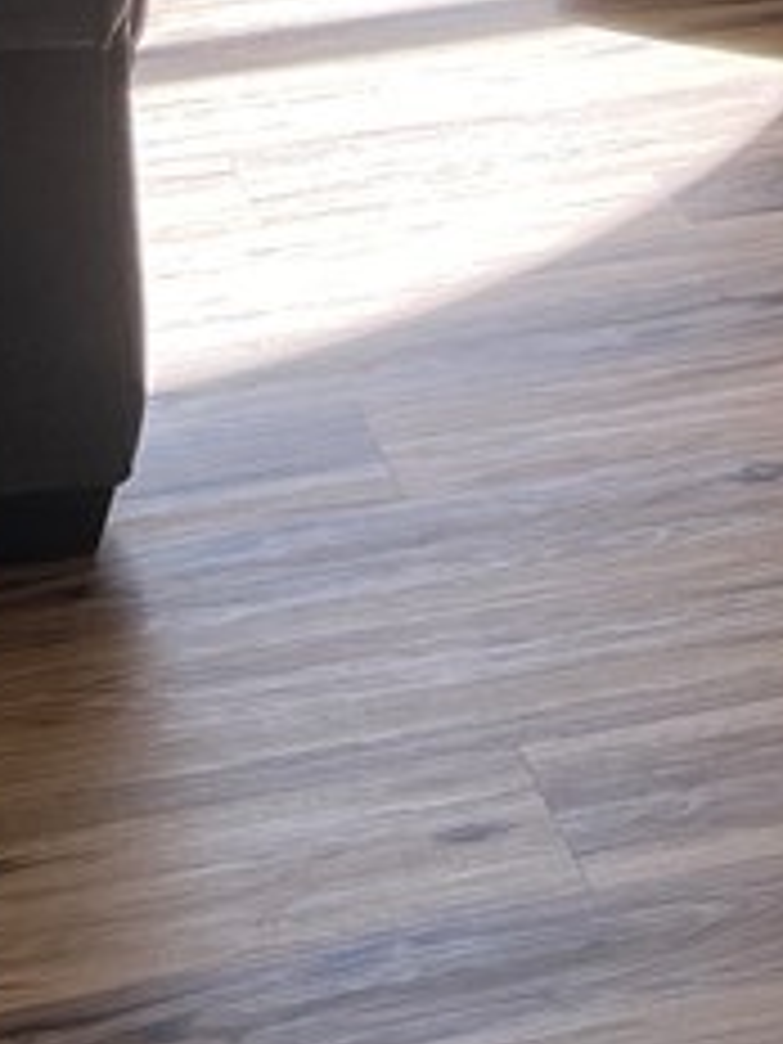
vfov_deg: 14.9
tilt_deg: -7.5
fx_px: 3468
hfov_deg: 12.9
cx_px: 436
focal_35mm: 115
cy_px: -850
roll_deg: +0.9
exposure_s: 1/646
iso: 50
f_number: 1.5
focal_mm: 5.7
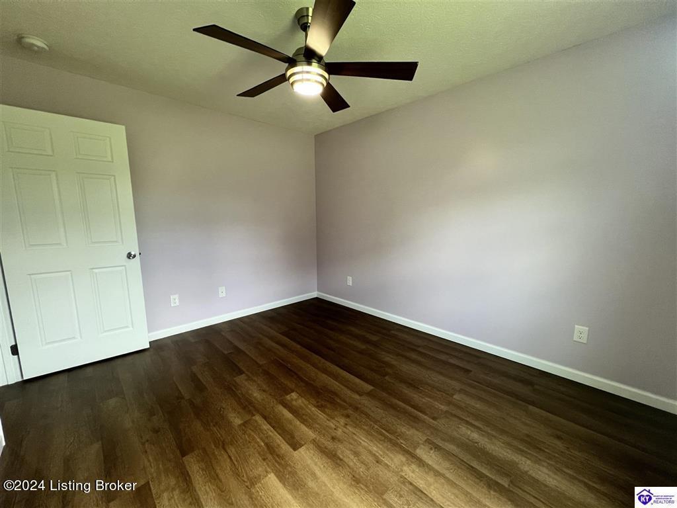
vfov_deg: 89.9
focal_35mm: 13
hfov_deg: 106.2
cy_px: 254
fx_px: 254
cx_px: 338
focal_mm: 1.57
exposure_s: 1/120
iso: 200
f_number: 1.8
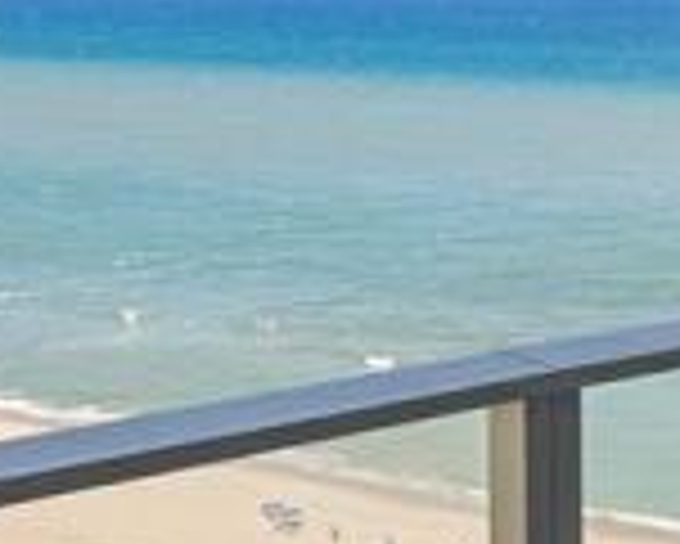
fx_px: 1893
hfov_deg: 18.1
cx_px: 1031
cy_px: 27
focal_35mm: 94
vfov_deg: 16.1
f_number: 8
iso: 125
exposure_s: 1/80
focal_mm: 14
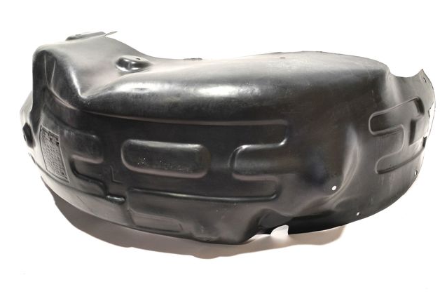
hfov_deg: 53.1
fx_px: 440
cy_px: 151
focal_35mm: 36
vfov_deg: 36.9
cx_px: 222
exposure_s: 1/100
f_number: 1.75
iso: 305
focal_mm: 4.75
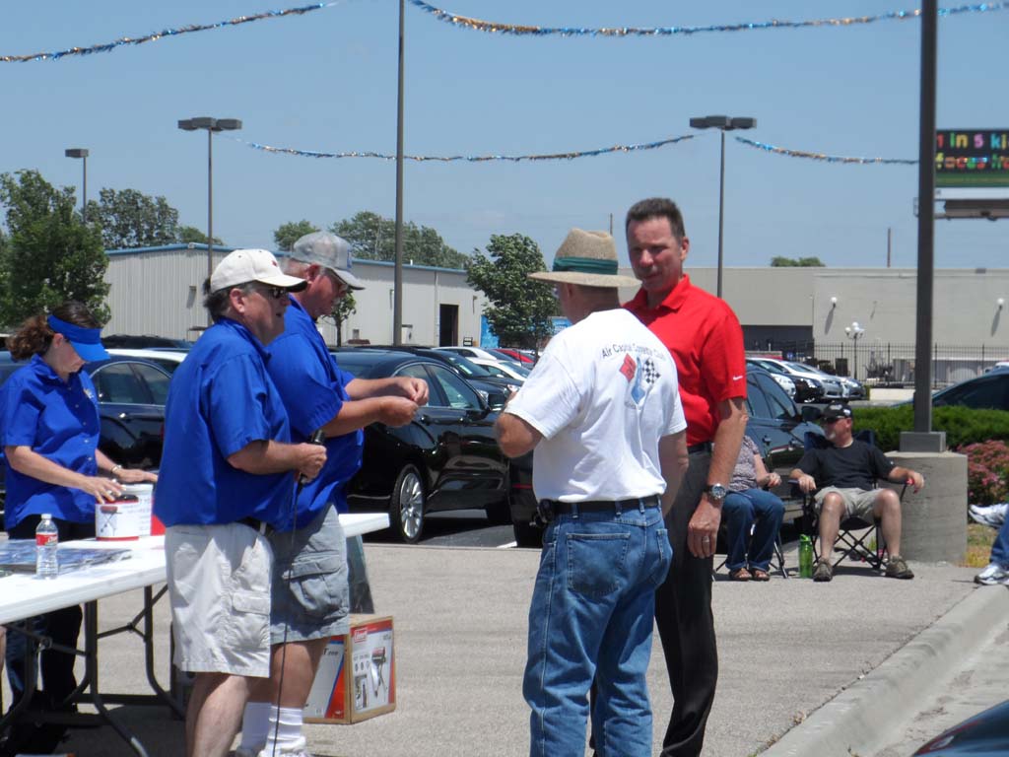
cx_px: 504
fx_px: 3031
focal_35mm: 104
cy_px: 378
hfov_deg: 18.9
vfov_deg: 14.2
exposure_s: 1/750
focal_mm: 17
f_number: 4.6
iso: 80
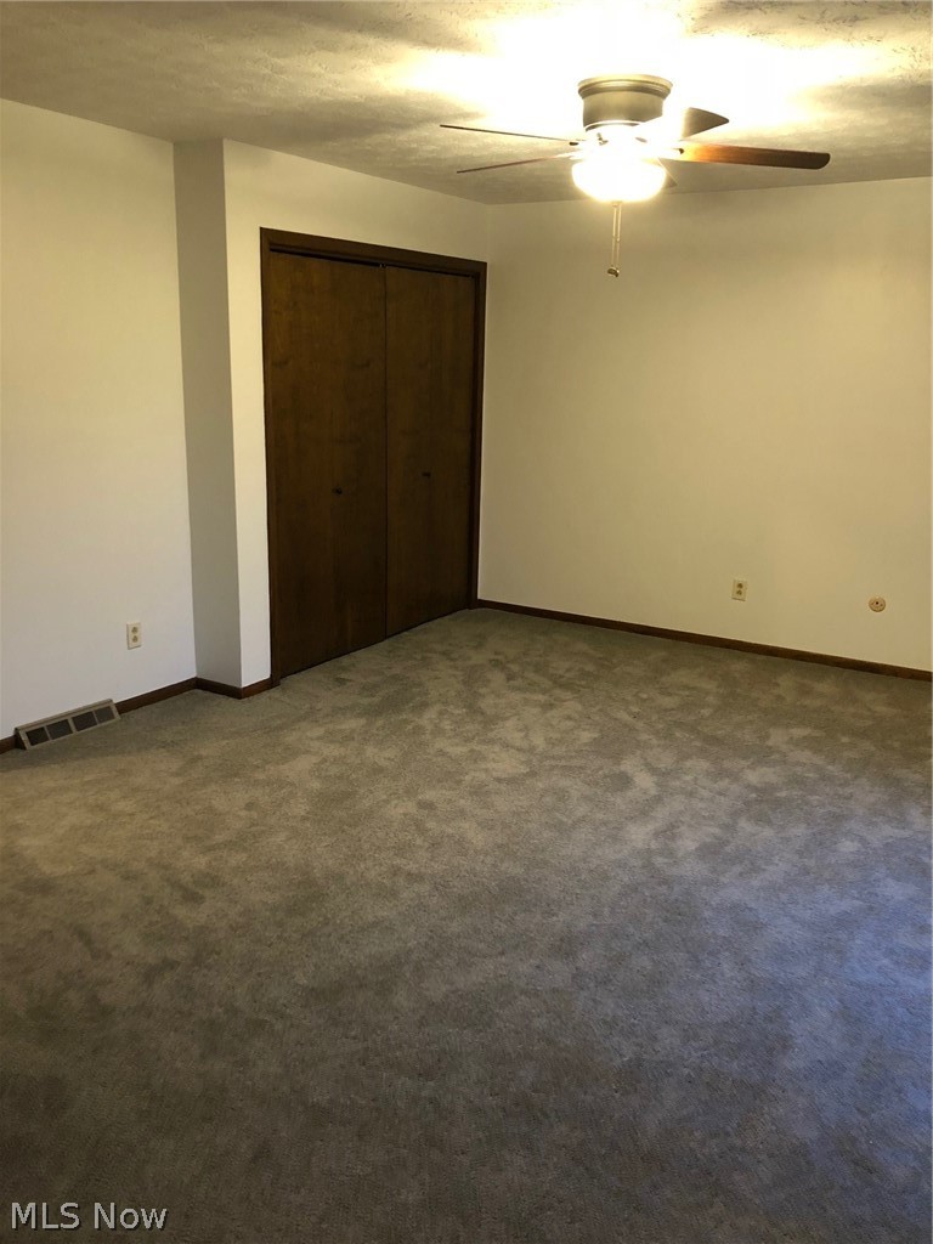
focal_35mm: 28
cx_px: 466
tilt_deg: -14.0
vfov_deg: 63.4
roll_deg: -0.2
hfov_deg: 49.7
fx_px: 1006
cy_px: 622
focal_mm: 3.99
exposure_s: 1/7
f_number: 1.8
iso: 100
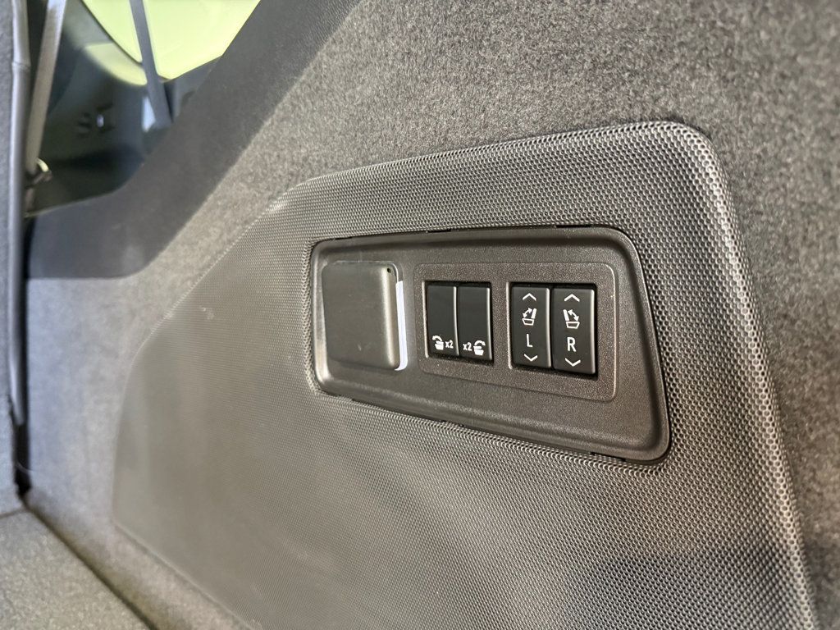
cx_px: 420
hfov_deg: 71.6
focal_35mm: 24
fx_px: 582
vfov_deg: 56.8
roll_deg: +0.1
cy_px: 315
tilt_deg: -5.5
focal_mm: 6.76
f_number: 1.78
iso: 800
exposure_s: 1/30
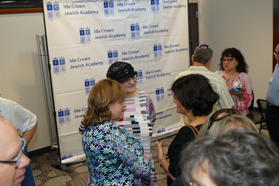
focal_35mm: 43
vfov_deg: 31.2
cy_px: 93
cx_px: 140
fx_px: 333
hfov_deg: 45.4
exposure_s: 1/80
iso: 1000
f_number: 4.5
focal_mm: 43
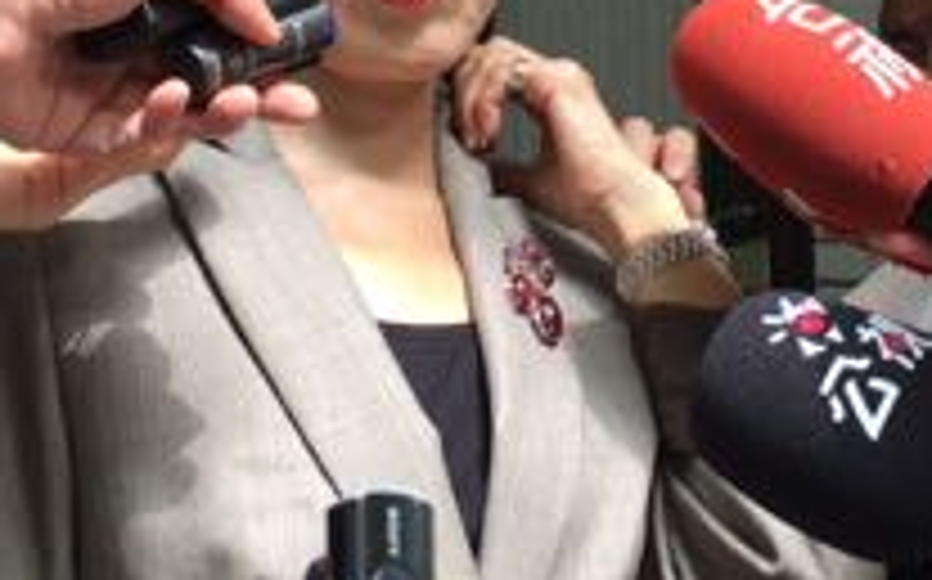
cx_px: 522
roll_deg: +1.4
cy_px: 45
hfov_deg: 21.9
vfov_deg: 13.6
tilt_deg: +13.6
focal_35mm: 95
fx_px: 2411
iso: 50
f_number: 2.2
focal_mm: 4.15
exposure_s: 1/120
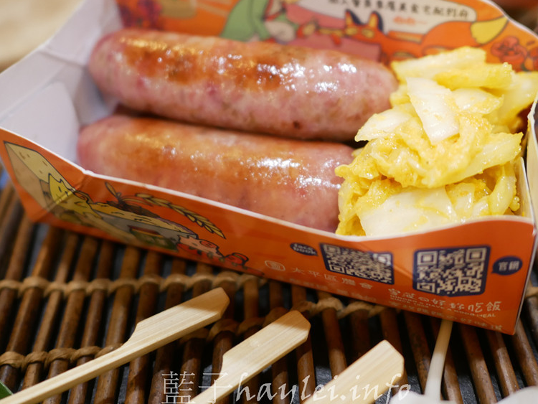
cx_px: 312
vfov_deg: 35.7
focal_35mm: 40
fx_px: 622
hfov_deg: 46.6
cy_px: 145
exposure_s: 1/60
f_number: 1.7
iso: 800
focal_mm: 15
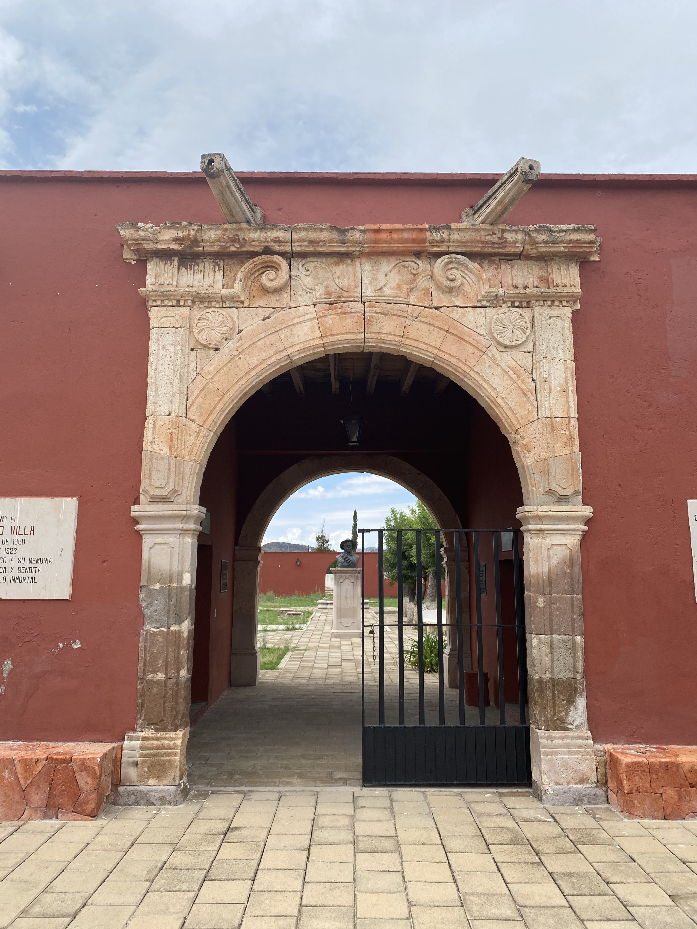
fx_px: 698
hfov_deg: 53.1
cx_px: 348
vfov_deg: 67.3
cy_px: 464
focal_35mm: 26
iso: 32
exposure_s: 1/2513
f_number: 1.8
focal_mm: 4.25
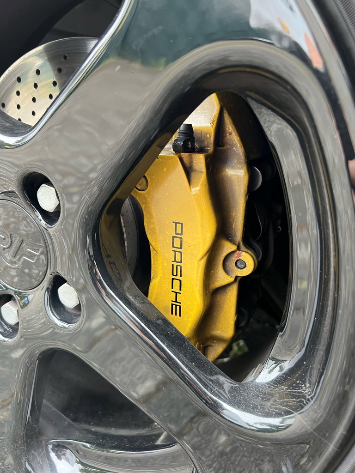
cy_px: 236
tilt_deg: -17.6
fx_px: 356
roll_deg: -5.2
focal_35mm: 26
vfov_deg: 67.3
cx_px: 178
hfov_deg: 53.1
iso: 125
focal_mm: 5.7
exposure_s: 1/93
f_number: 1.5
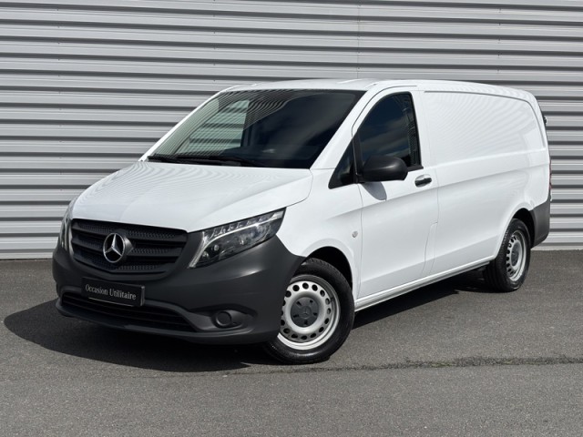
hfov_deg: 36.8
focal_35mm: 52
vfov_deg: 28.0
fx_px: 876
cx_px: 292
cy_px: 218
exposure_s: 1/7692
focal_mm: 5.96
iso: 32
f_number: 1.6
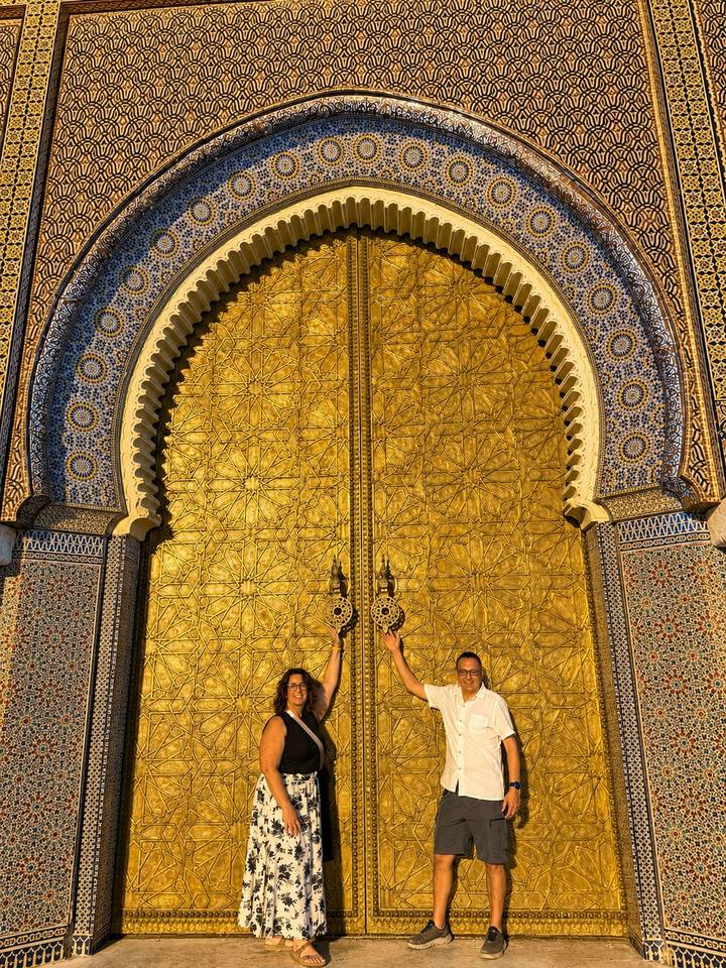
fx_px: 671
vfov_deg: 71.6
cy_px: 484
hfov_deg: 56.8
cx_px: 363
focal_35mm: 24
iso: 800
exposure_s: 1/33
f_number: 1.8
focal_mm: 6.76
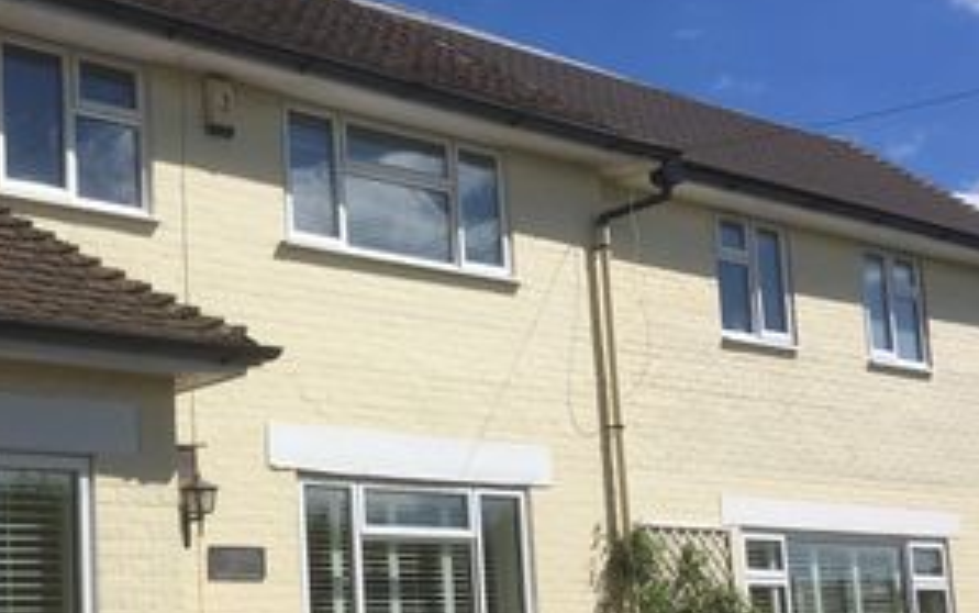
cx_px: 181
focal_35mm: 62
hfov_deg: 32.0
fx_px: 1655
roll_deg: +1.9
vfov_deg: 20.9
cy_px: 428
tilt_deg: +7.5
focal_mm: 4.15
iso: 25
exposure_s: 1/3077
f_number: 2.2
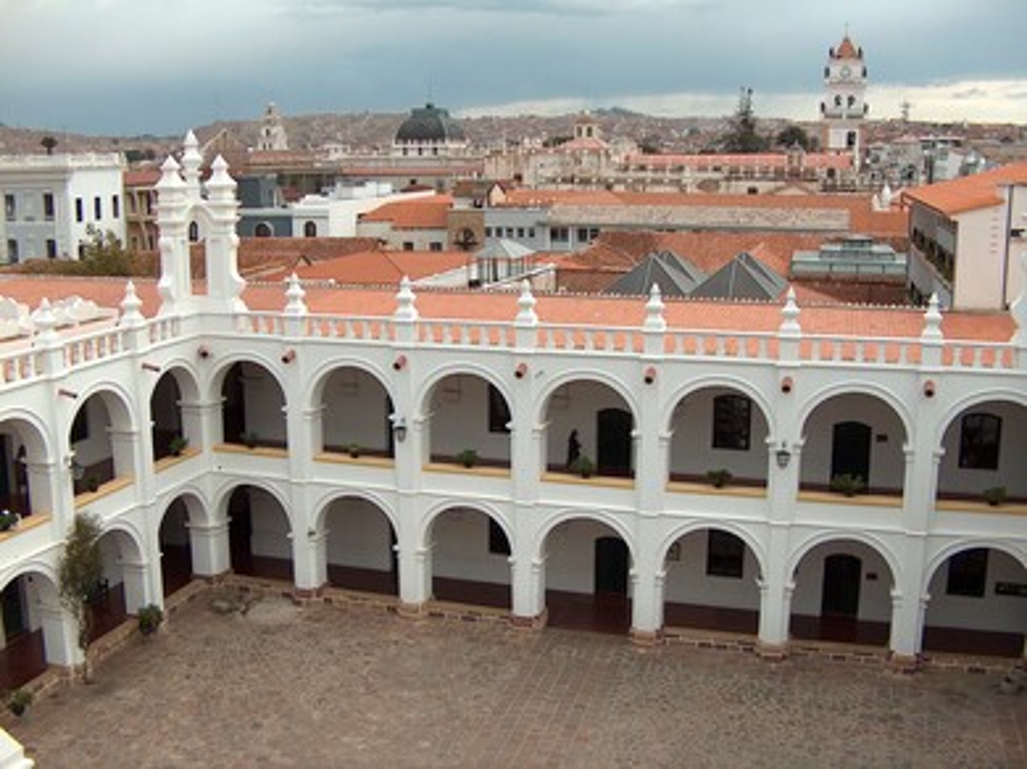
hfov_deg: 50.2
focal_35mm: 37
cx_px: 514
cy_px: 384
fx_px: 1097
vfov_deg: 38.6
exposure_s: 1/119
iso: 100
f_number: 2.8
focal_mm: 7.6
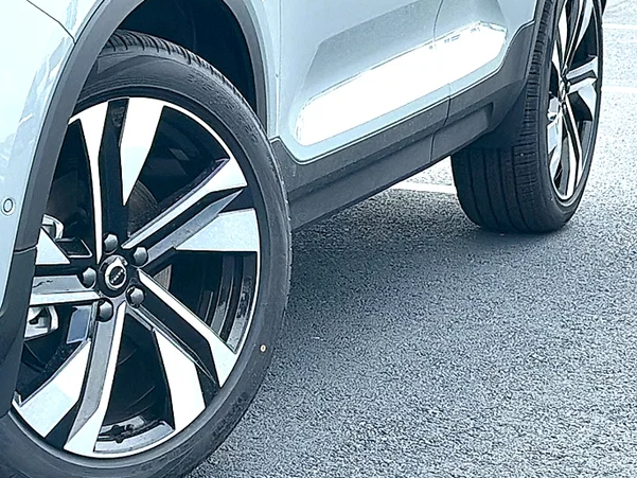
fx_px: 2080
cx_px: 306
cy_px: 263
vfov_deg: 13.1
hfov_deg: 17.4
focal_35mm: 113
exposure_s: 1/1309
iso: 100
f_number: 1.78
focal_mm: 6.86
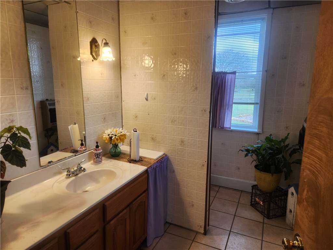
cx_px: 166
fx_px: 221
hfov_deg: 73.9
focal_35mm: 23
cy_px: 125
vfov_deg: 58.9
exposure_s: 1/120
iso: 50
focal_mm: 5.4
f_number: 1.8
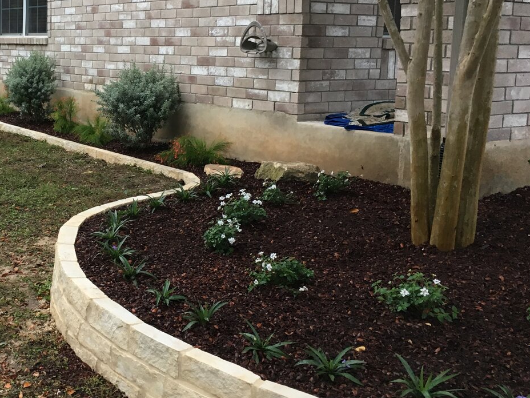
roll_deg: -0.6
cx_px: 99
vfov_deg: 29.0
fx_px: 766
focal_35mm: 50
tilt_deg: -6.5
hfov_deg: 36.8
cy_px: 147
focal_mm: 4.15
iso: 64
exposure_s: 1/30
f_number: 2.2
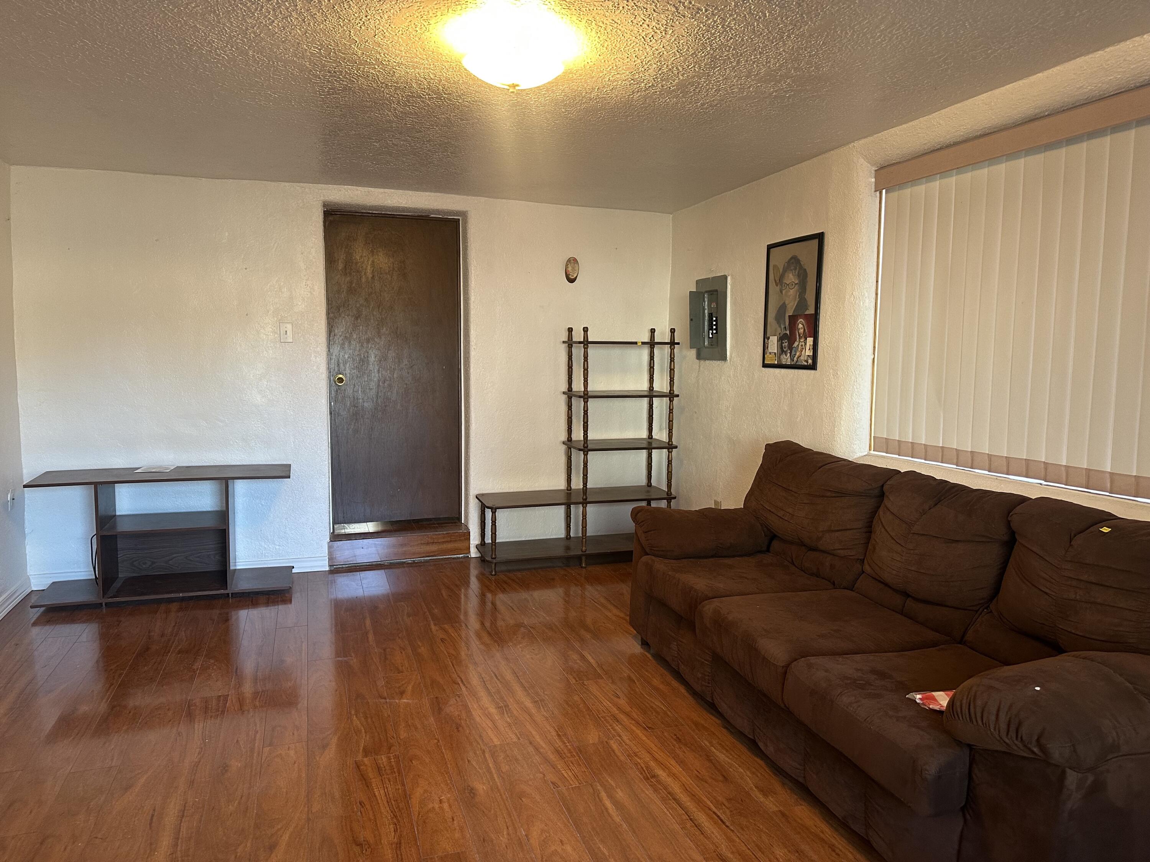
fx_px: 797
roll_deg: -0.6
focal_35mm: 24
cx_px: 575
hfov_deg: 71.6
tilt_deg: -6.0
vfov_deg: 56.8
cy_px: 431
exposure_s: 1/60
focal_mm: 6.86
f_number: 1.78
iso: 200
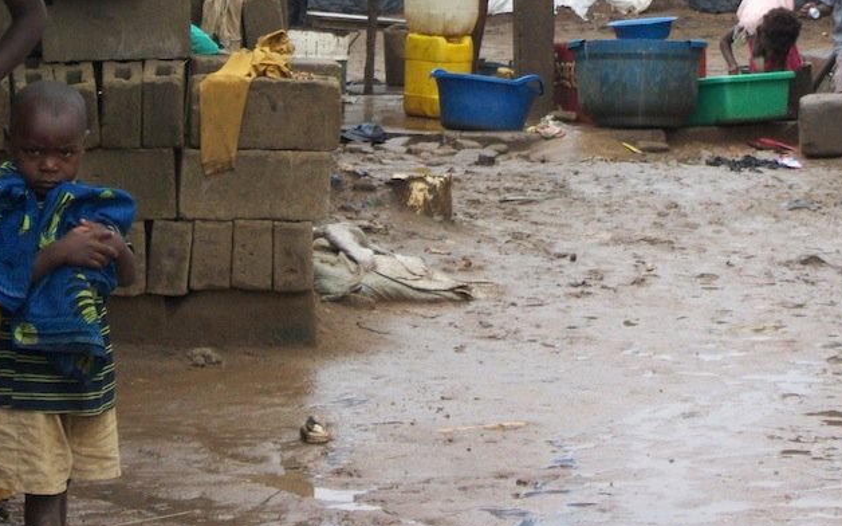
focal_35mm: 166
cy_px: 17
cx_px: 475
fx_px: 3808
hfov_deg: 12.6
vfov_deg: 7.9
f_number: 5.2
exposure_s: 1/200
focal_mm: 17.1
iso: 160
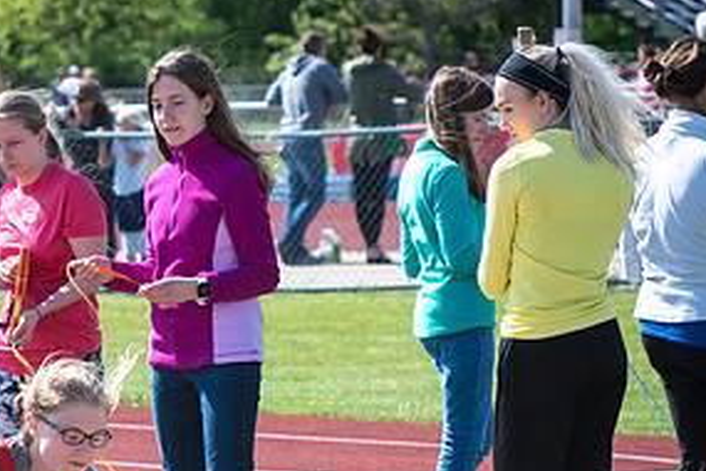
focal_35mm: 285
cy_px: 346
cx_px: 104
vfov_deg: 4.8
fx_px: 5589
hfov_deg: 7.2
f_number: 6.3
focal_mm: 140
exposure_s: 1/3200
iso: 1000
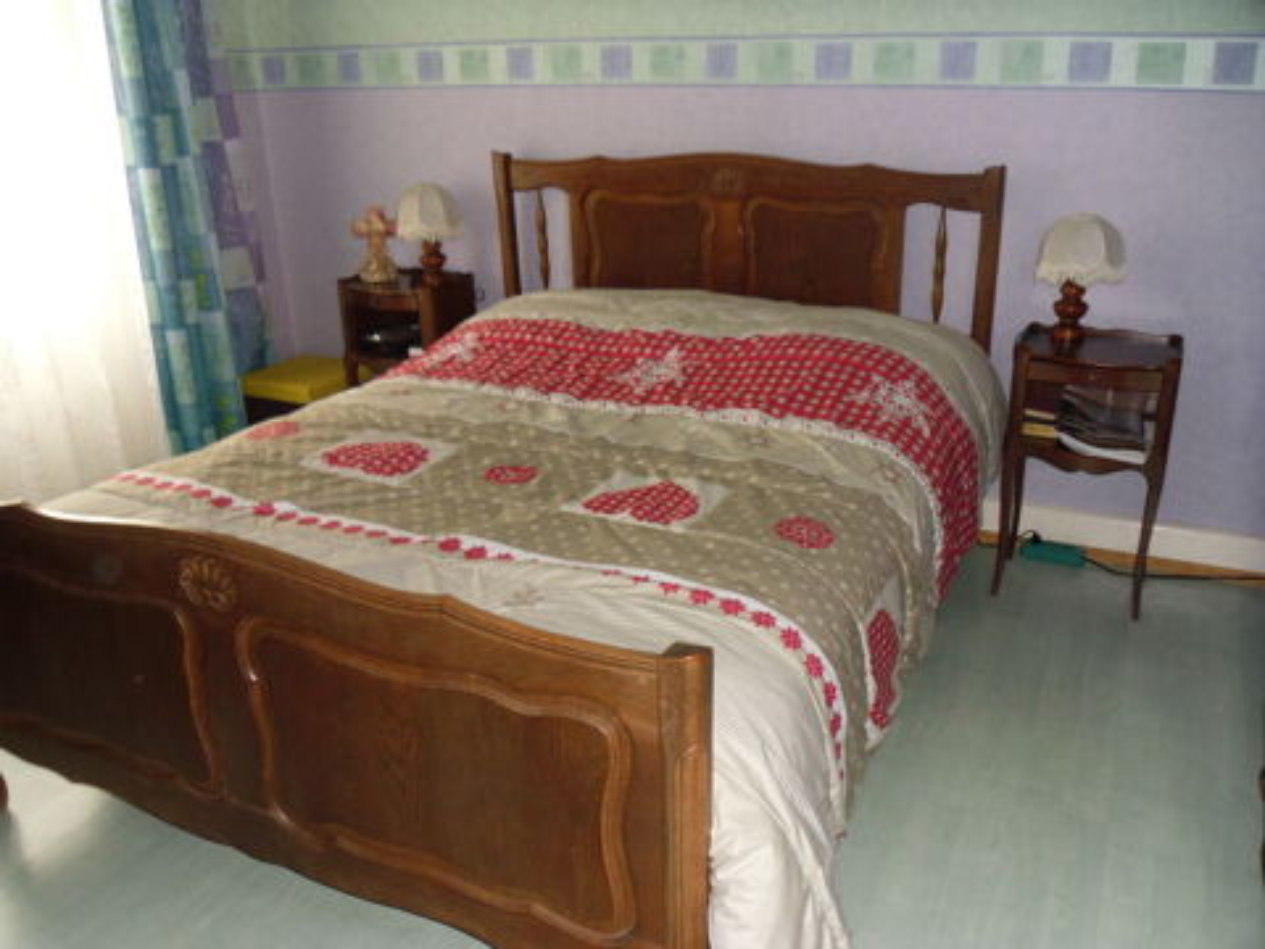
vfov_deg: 45.4
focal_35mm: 31
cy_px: 474
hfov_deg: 58.4
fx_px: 1133
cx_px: 632
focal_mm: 5.6
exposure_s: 1/45
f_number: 3.3
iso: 200
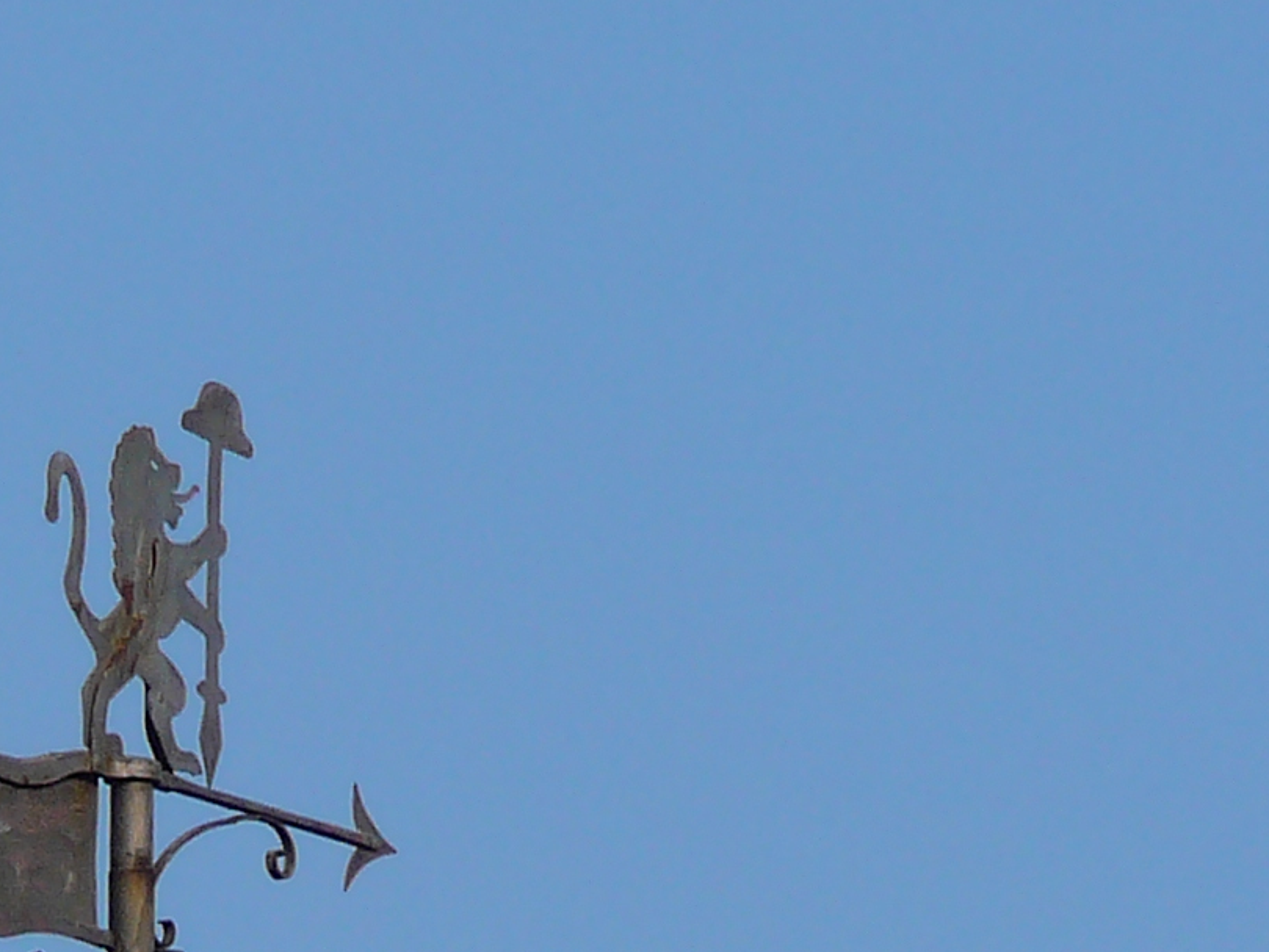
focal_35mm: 1106
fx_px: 40557
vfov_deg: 1.3
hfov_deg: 1.8
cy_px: 774
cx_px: 221
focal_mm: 52
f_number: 4.2
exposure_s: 1/800
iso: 80
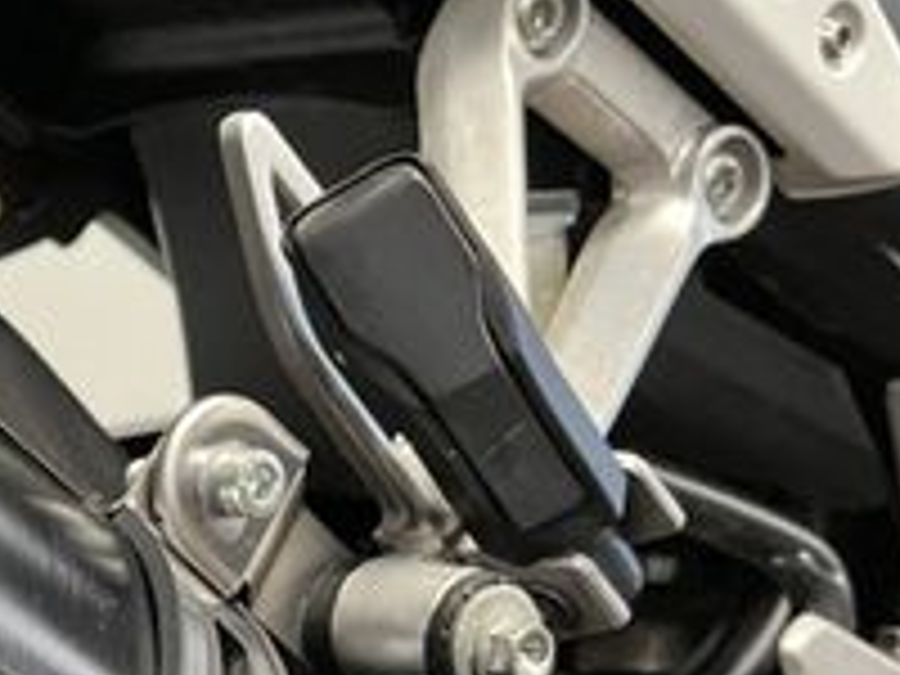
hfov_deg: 19.8
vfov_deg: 17.7
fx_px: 2158
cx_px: -518
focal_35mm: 83
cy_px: 522
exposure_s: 1/50
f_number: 1.6
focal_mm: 5.1
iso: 320
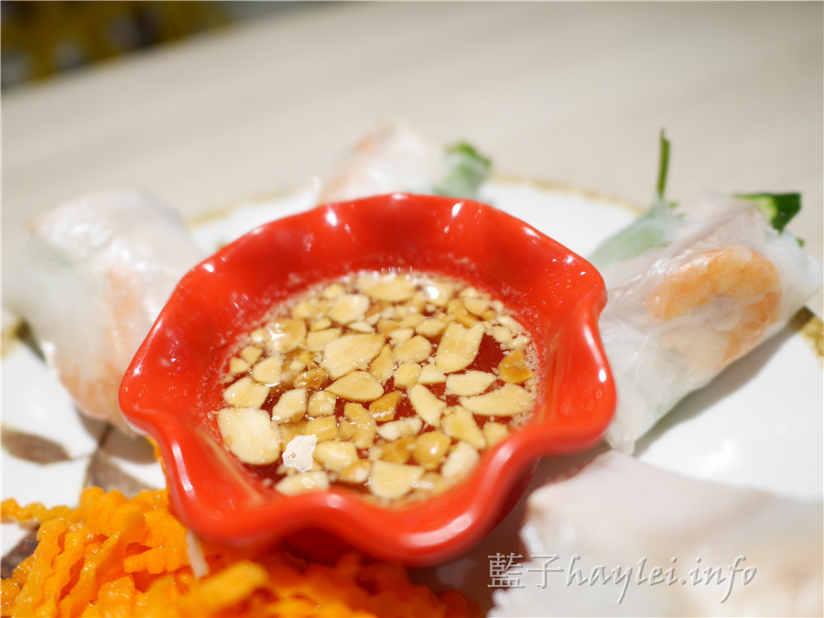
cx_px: 412
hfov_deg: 60.0
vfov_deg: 46.8
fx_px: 714
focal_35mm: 30
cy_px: 309
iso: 200
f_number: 1.8
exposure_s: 1/125
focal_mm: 15
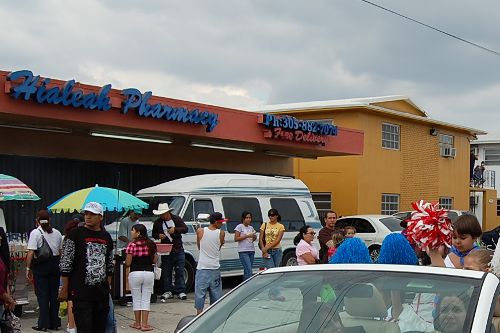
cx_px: 421
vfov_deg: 23.5
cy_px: 252
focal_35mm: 57
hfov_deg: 33.7
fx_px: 791
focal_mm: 22
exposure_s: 1/250
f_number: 8
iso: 200
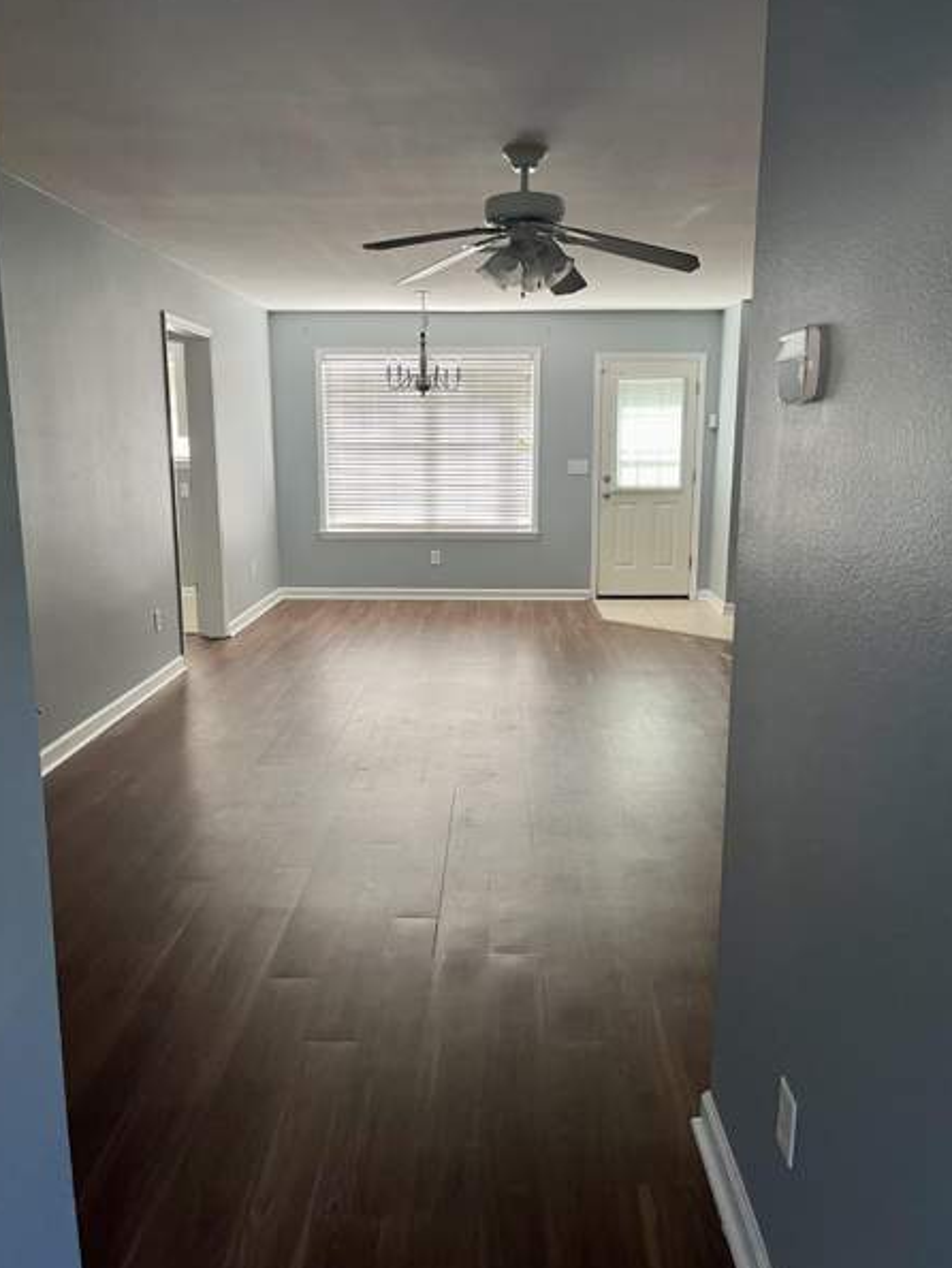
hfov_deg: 49.8
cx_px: 482
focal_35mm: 28
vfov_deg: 63.4
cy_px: 634
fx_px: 1026
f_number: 1.6
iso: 160
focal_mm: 5.1
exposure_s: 1/60
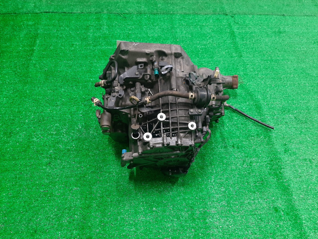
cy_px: 120
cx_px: 159
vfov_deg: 53.1
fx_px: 239
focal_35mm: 26
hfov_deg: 67.3
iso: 149
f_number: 1.7
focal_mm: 3.93
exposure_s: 1/50
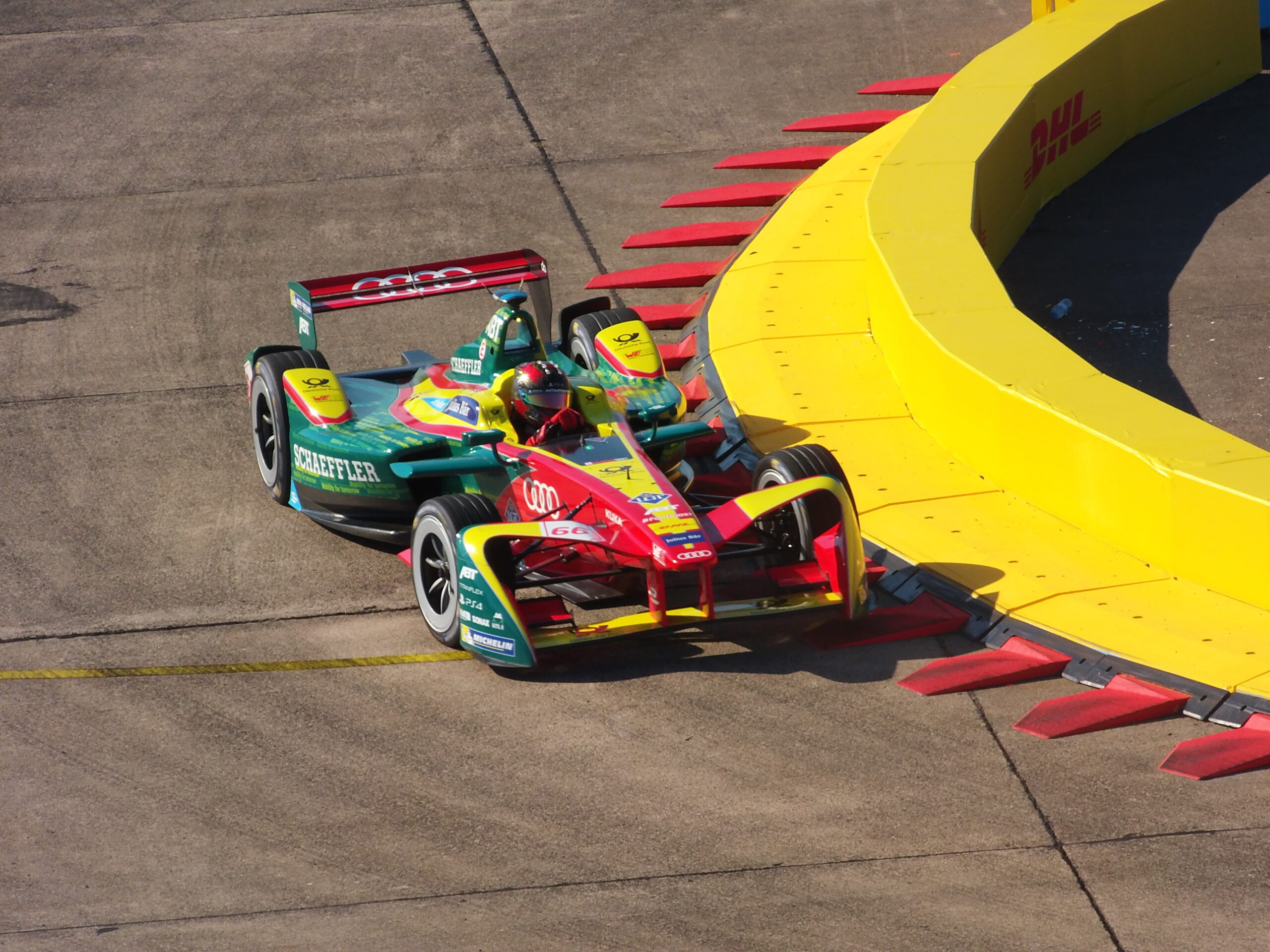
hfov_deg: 6.6
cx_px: 635
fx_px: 10933
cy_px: 476
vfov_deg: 5.0
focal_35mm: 298
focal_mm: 52.8
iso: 100
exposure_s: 1/600
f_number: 5.1
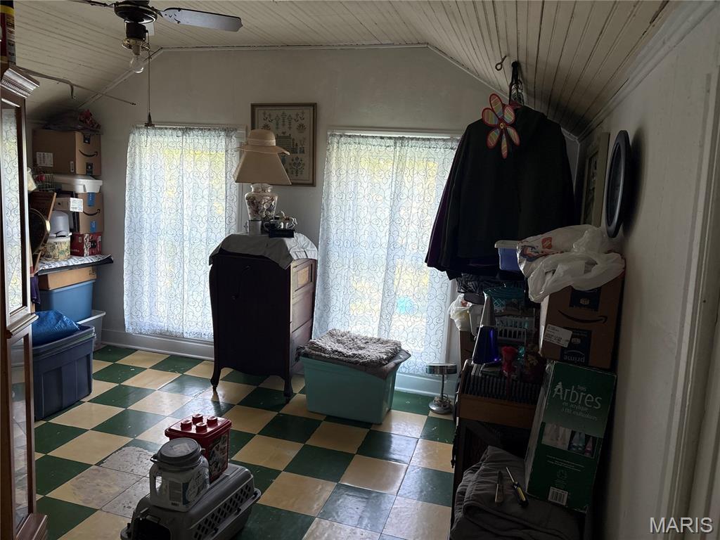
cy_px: 270
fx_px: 541
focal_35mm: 26
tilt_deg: -9.2
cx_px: 360
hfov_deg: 67.3
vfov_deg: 53.1
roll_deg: -3.1
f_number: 1.6
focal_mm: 5.96
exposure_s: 1/84
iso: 125
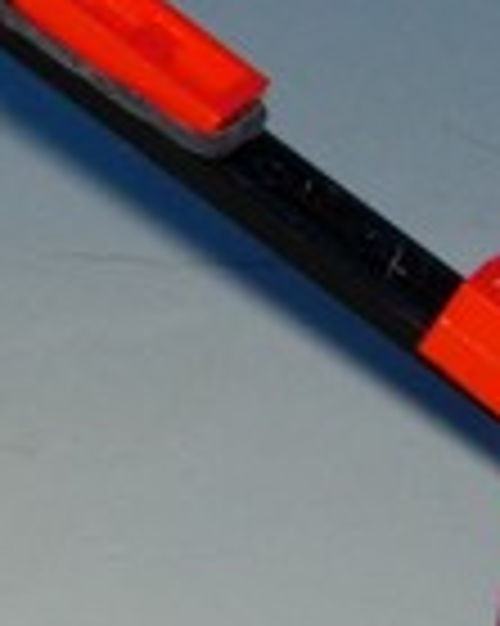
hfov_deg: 6.9
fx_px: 3963
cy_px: -23
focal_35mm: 214
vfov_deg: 9.0
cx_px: -541
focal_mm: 7.8
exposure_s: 1/64
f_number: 4.8
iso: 79
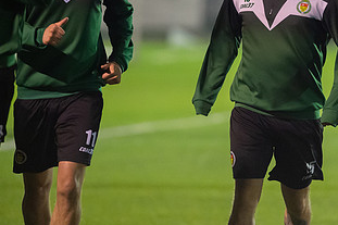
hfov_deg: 3.7
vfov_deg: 2.5
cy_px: 32
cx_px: 280
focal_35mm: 560
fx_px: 5255
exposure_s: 1/500
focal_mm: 300
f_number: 2.8
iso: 6400
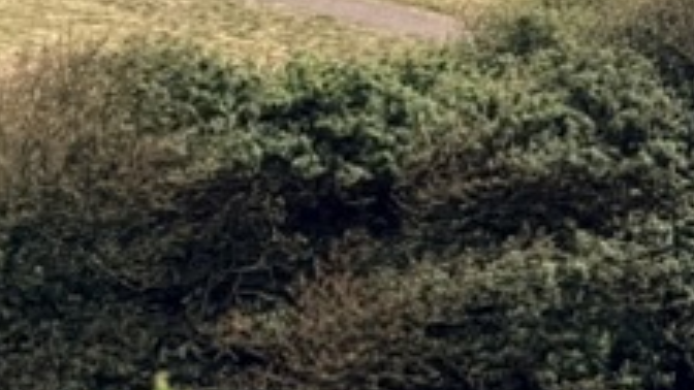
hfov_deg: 3.6
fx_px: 10986
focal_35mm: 597
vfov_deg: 2.0
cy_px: -356
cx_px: 1456
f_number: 2.8
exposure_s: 1/1318
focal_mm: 15.66
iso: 64
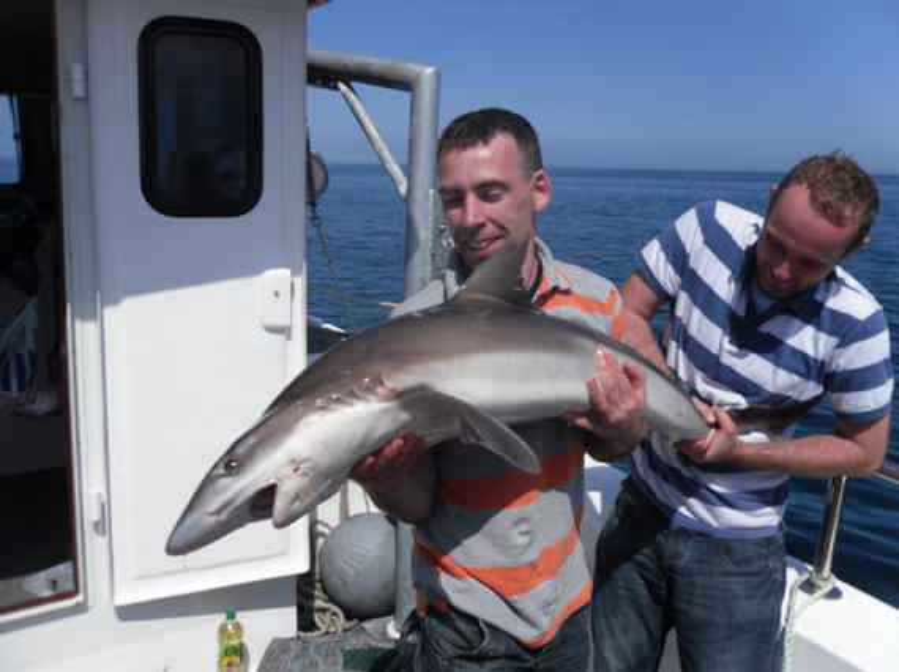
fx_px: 908
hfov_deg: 52.7
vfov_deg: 40.6
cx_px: 450
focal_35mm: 35
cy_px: 336
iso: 80
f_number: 8.2
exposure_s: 1/346
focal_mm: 6.3
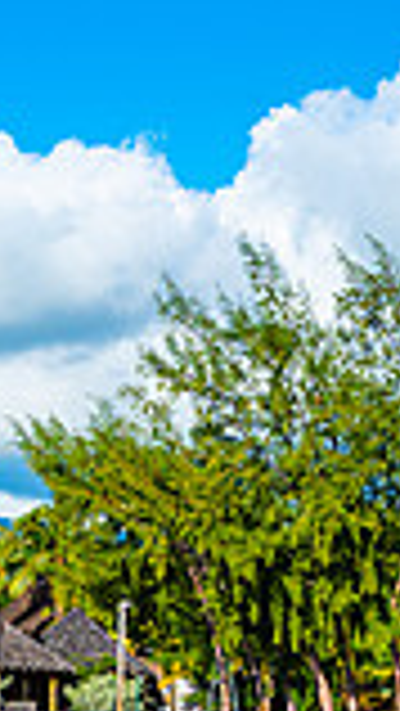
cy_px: 648
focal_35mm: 135
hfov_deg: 7.6
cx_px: -900
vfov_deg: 15.7
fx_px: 2543
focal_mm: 35
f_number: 8
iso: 100
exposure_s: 1/320
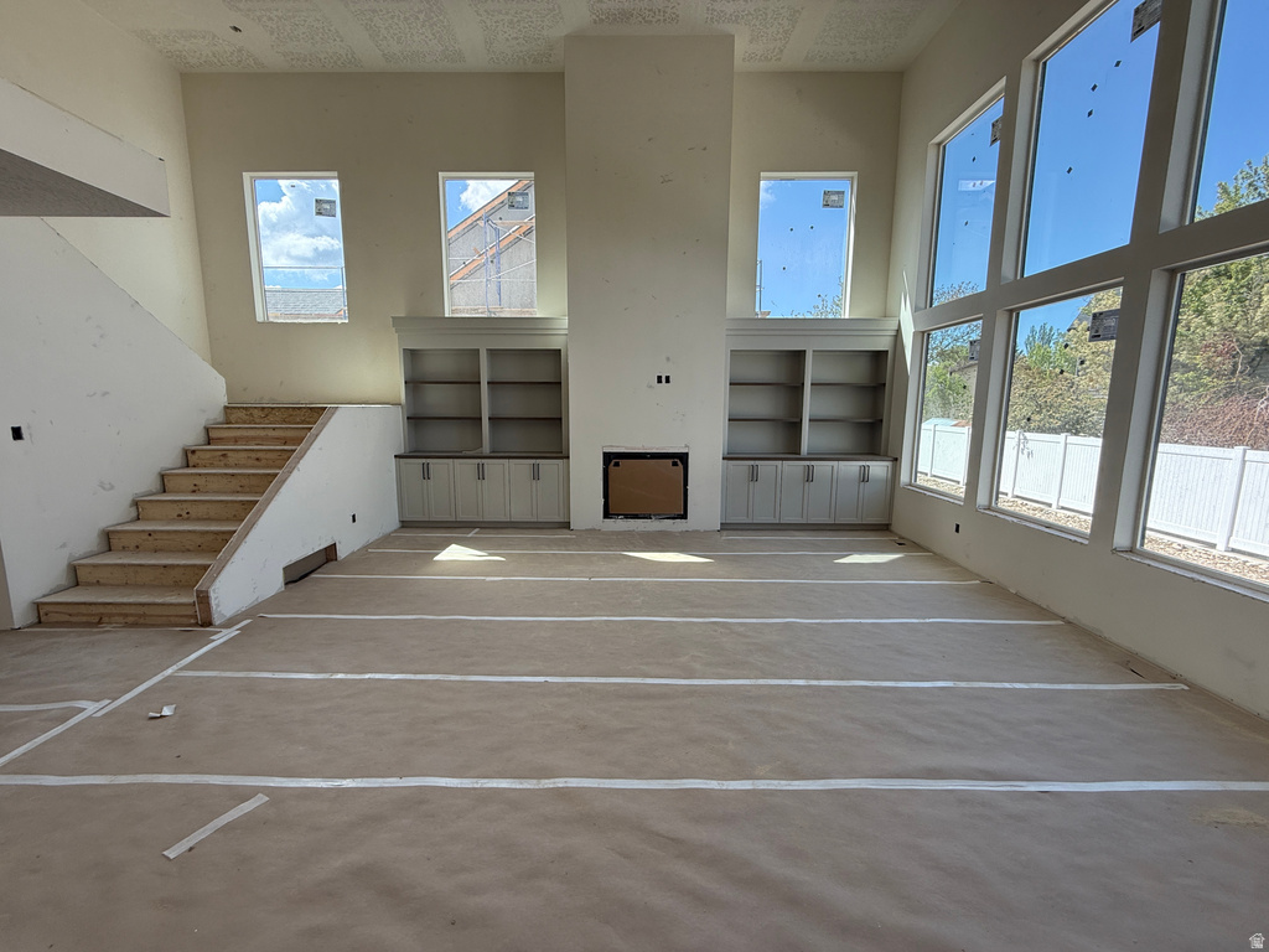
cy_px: 476
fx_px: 513
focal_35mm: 14
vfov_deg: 85.7
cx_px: 634
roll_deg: +0.2
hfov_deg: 102.1
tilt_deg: -8.1
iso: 64
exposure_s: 1/321
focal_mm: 2.22
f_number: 2.2
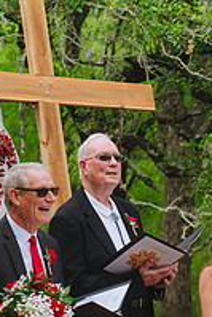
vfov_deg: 10.1
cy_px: 243
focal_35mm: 204
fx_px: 1799
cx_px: 311
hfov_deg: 6.7
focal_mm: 70
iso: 31
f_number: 2.8
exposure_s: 1/400
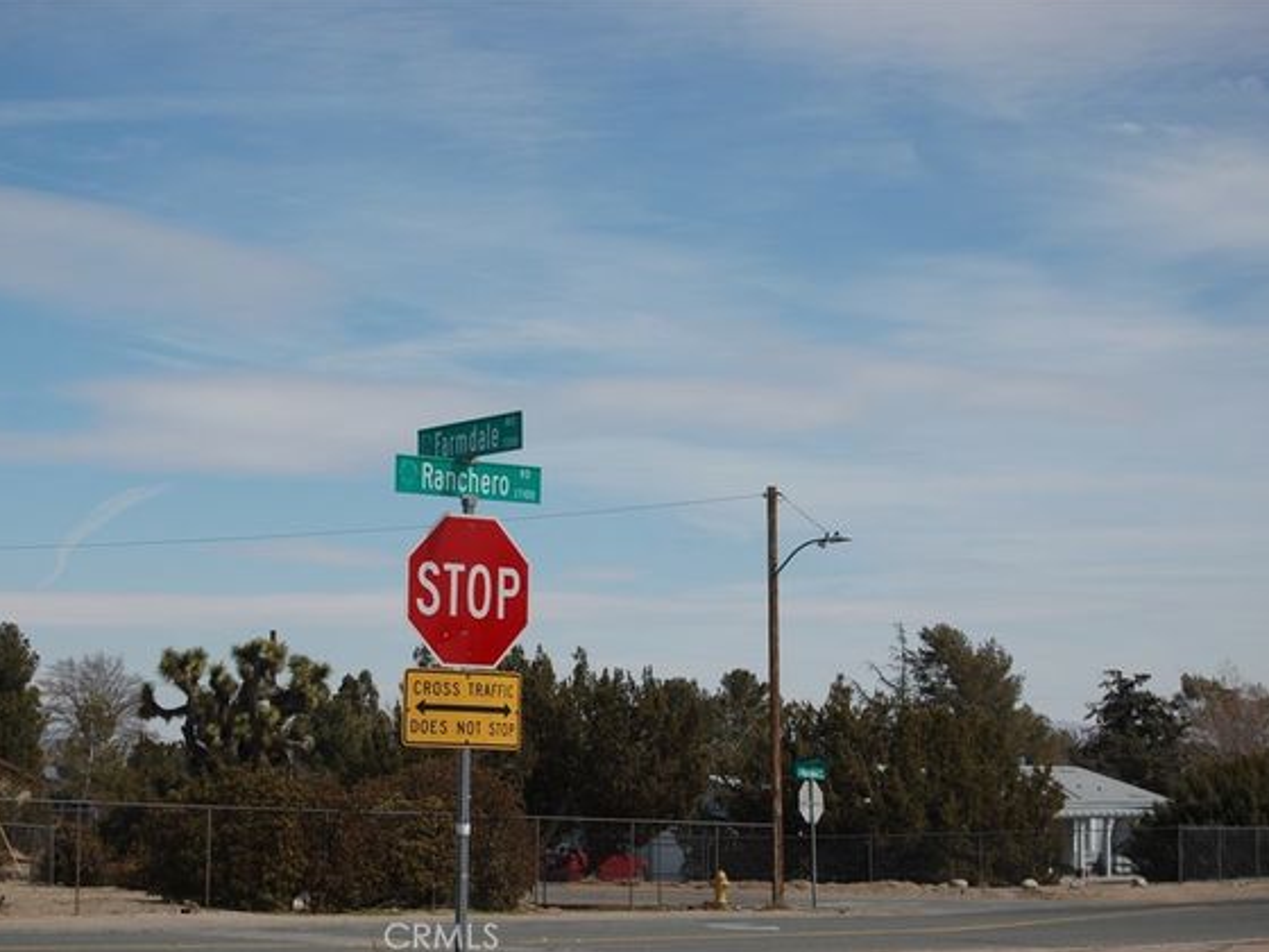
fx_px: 3319
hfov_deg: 21.6
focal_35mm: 91
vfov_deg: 16.3
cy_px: 475
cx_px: 562
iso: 200
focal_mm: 55
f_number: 5.6
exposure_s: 1/1250
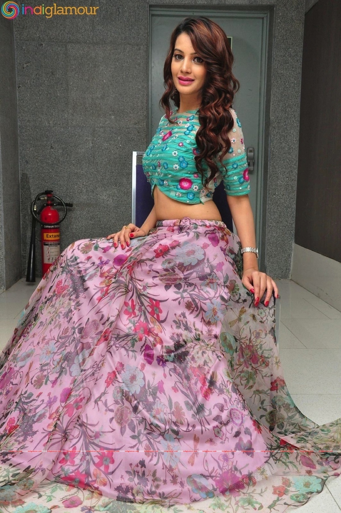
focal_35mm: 42
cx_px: 170
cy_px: 256
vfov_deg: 46.4
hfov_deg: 31.8
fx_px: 598
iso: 1250
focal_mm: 28
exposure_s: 1/125
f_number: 8
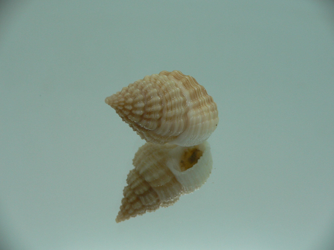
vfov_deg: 40.7
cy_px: 125
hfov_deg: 52.6
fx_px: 338
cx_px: 167
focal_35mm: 35
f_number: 2.8
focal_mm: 4.6
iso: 80
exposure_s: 1/60
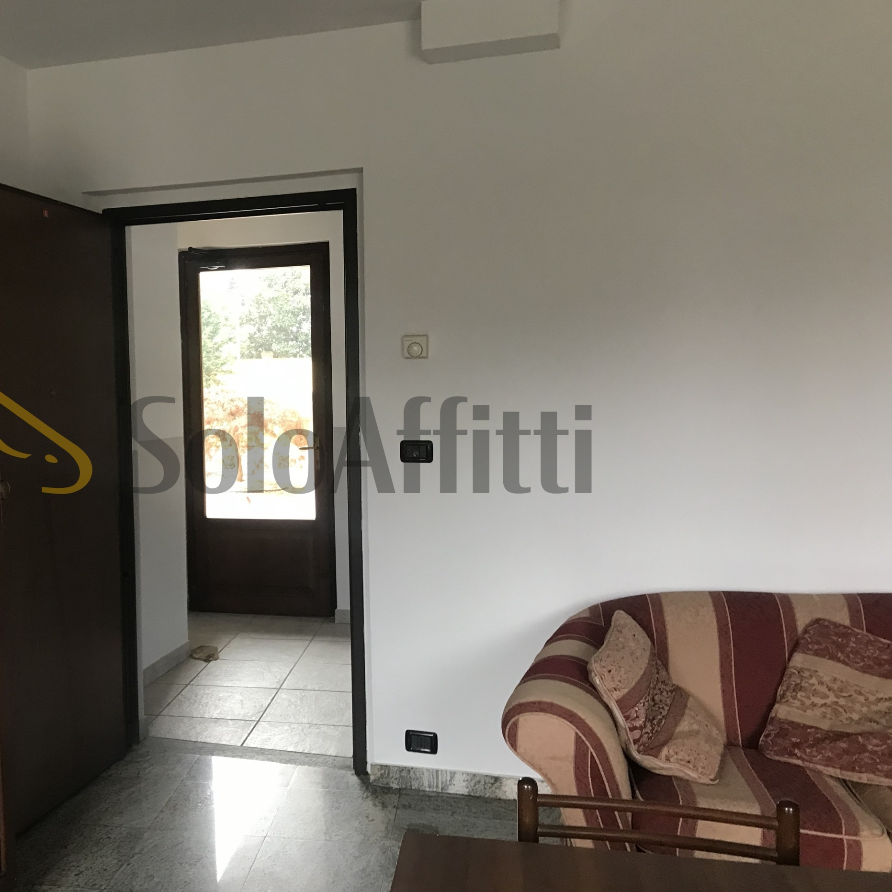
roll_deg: -0.2
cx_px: 285
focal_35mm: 34
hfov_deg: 47.5
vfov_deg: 48.4
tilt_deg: -3.2
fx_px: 991
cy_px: 437
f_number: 1.8
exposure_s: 1/17
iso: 40
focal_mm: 3.99
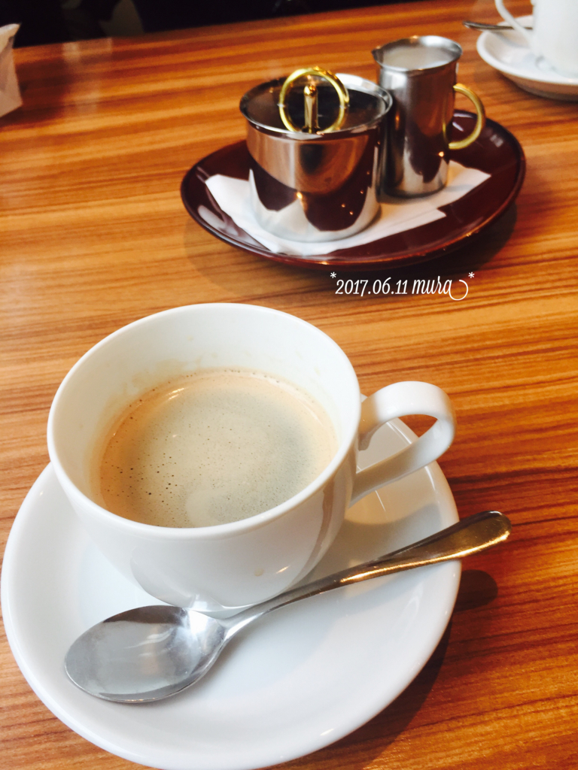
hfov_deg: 48.2
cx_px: 289
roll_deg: +4.1
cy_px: 385
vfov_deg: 61.7
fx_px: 646
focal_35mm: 29
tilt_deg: -44.3
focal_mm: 4.15
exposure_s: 1/60
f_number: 2.2
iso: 32
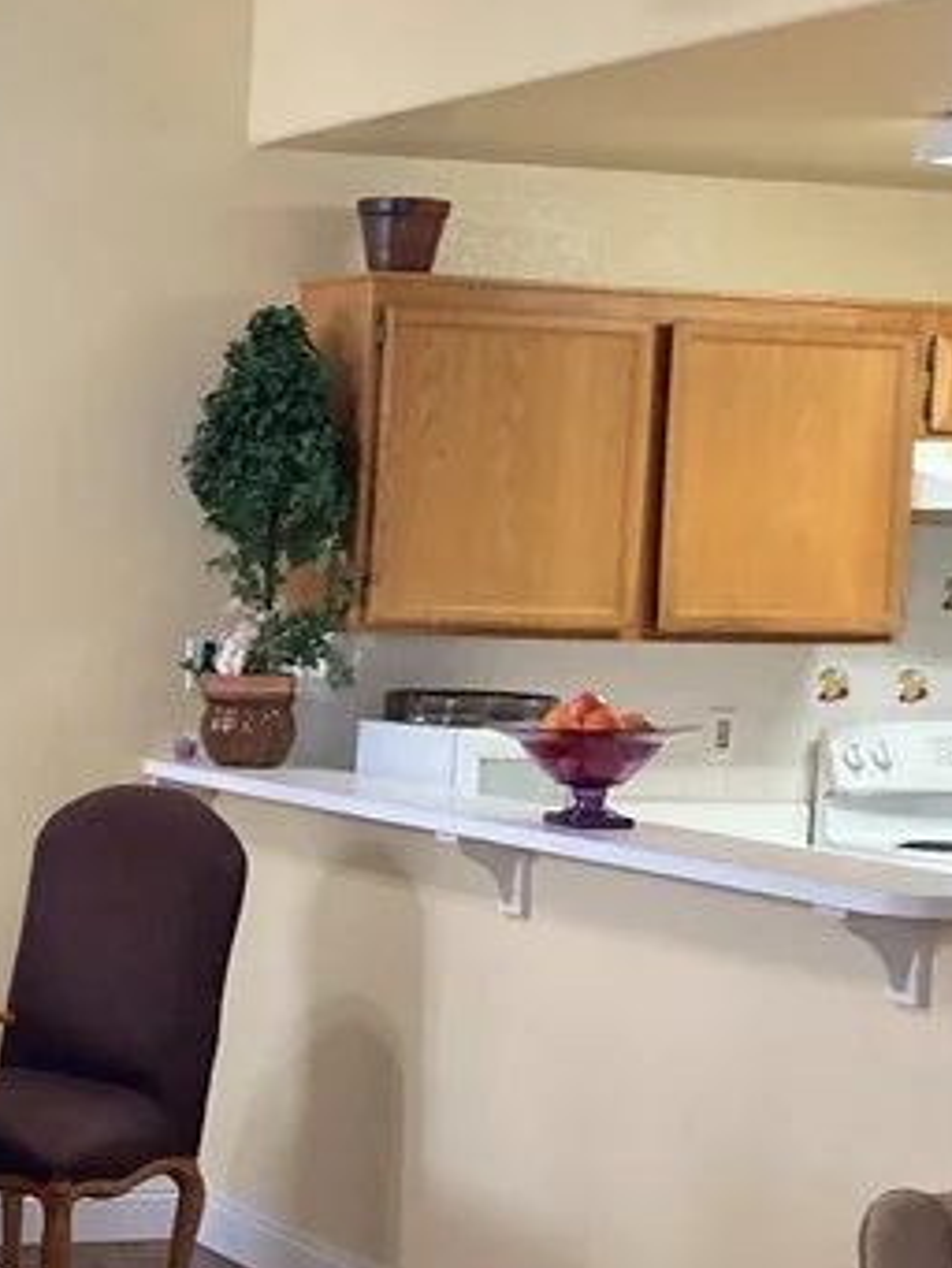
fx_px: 3078
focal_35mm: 84
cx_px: -338
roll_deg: -2.5
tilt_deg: -2.1
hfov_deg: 16.5
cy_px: 796
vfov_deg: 23.2
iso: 125
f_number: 1.8
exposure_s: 1/60
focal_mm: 3.99
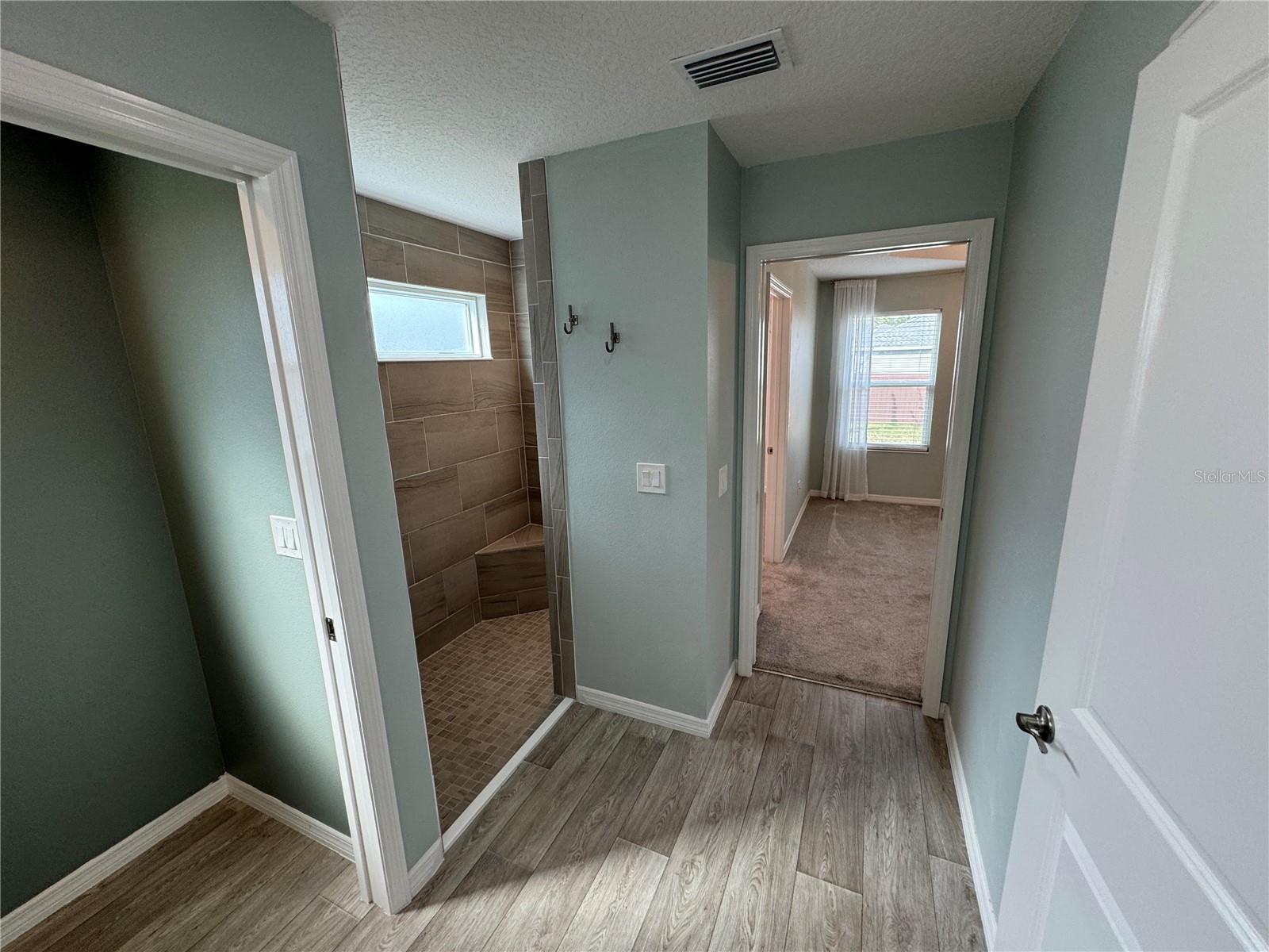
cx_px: 634
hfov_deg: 102.1
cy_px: 476
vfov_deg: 85.7
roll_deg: +2.2
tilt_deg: -13.3
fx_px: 513
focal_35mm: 14
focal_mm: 2.22
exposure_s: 1/120
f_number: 2.2
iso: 125
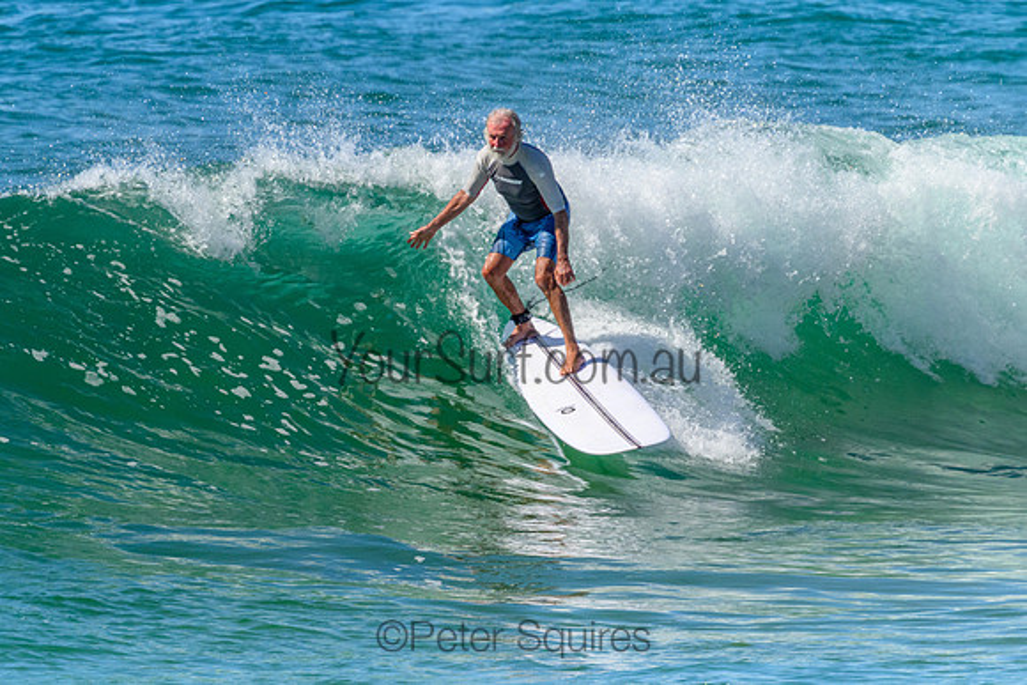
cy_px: 339
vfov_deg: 1.3
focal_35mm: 1101
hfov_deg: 1.9
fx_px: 31403
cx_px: 499
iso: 1100
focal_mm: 800
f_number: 11
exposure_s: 1/2000
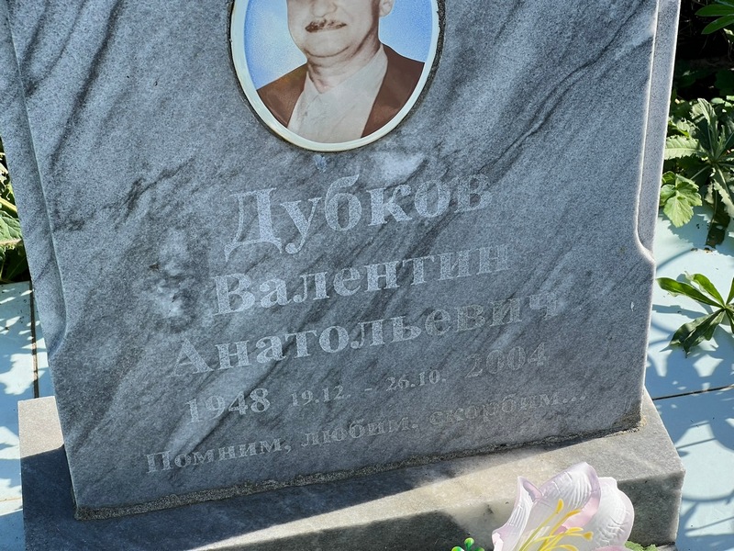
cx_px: 367
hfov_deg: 25.3
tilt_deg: -39.6
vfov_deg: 19.1
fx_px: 1633
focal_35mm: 77
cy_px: 276
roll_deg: +1.6
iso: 32
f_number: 2.8
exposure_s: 1/304
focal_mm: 9
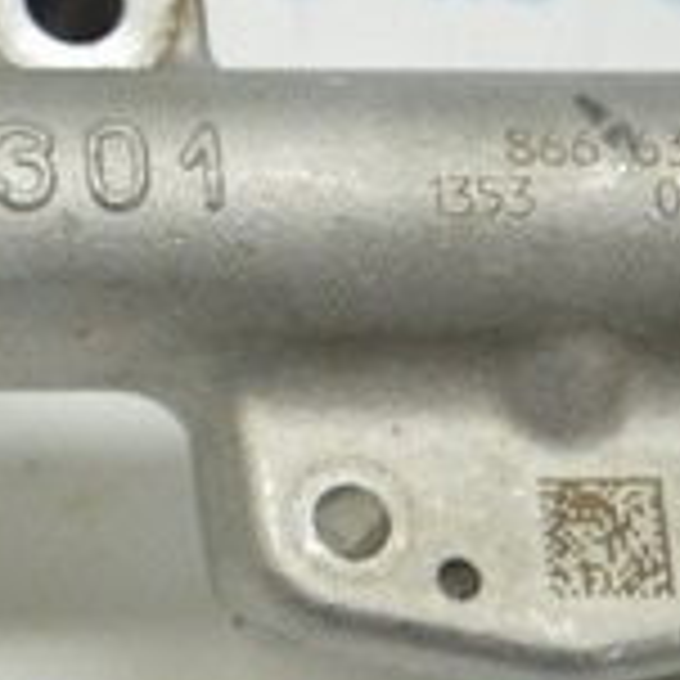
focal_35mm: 208
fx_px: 4623
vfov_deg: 8.4
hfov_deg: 7.8
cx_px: -905
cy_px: 227
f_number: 4
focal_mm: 24
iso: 400
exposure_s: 1/40
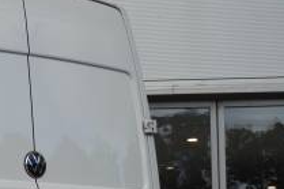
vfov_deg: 9.2
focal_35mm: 147
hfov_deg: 13.3
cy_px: 211
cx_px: -114
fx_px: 1159
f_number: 5
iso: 400
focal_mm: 32
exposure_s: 1/1000
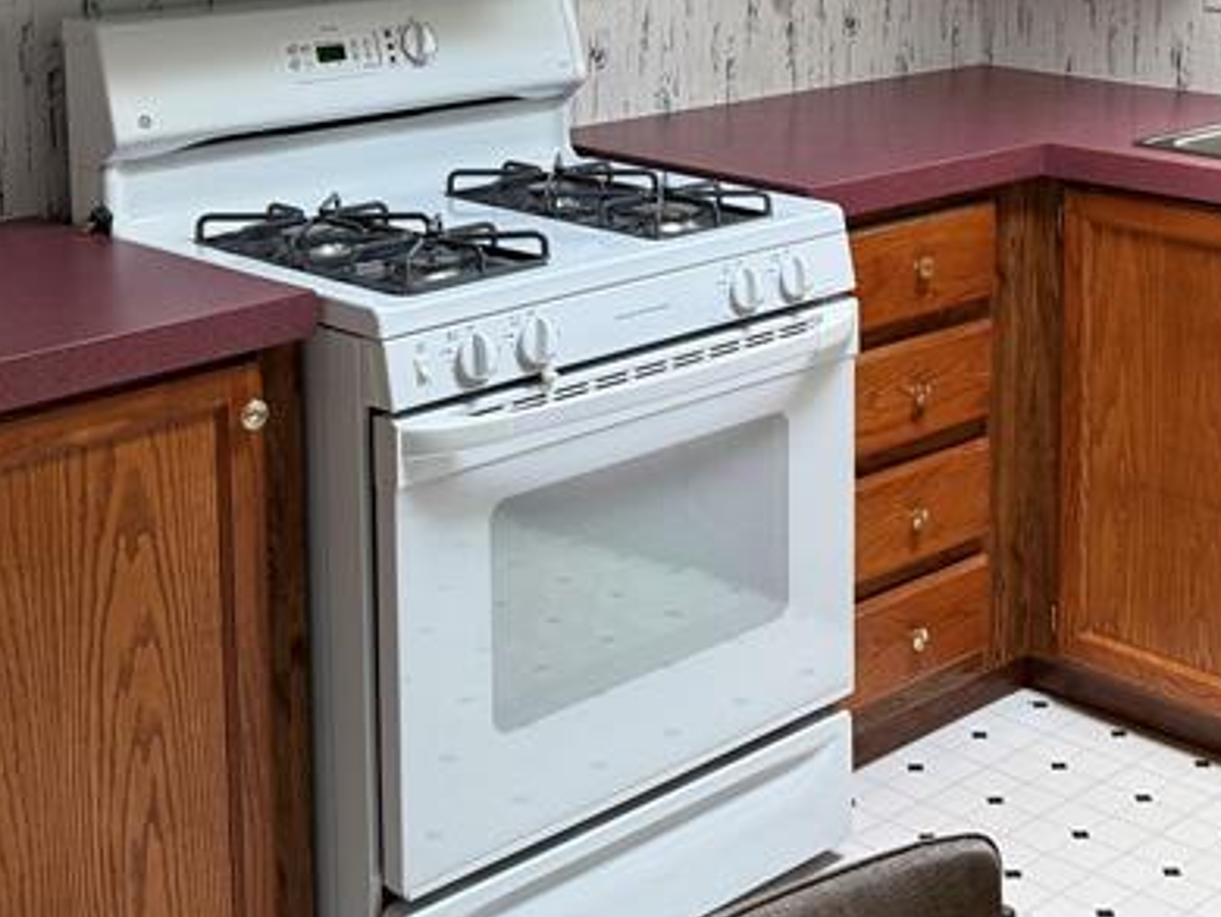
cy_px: 97
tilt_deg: -7.0
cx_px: 814
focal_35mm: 63
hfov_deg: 30.5
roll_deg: -0.5
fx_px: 2224
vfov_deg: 22.7
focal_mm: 6.76
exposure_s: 1/60
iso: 250
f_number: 1.78
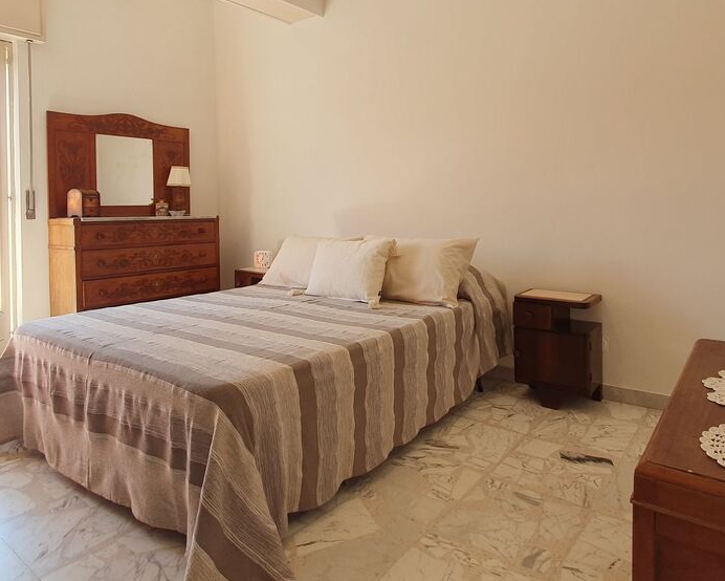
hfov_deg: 74.7
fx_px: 472
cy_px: 216
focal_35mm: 22
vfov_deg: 62.2
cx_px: 409
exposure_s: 1/100
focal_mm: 1.8
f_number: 2.2
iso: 50
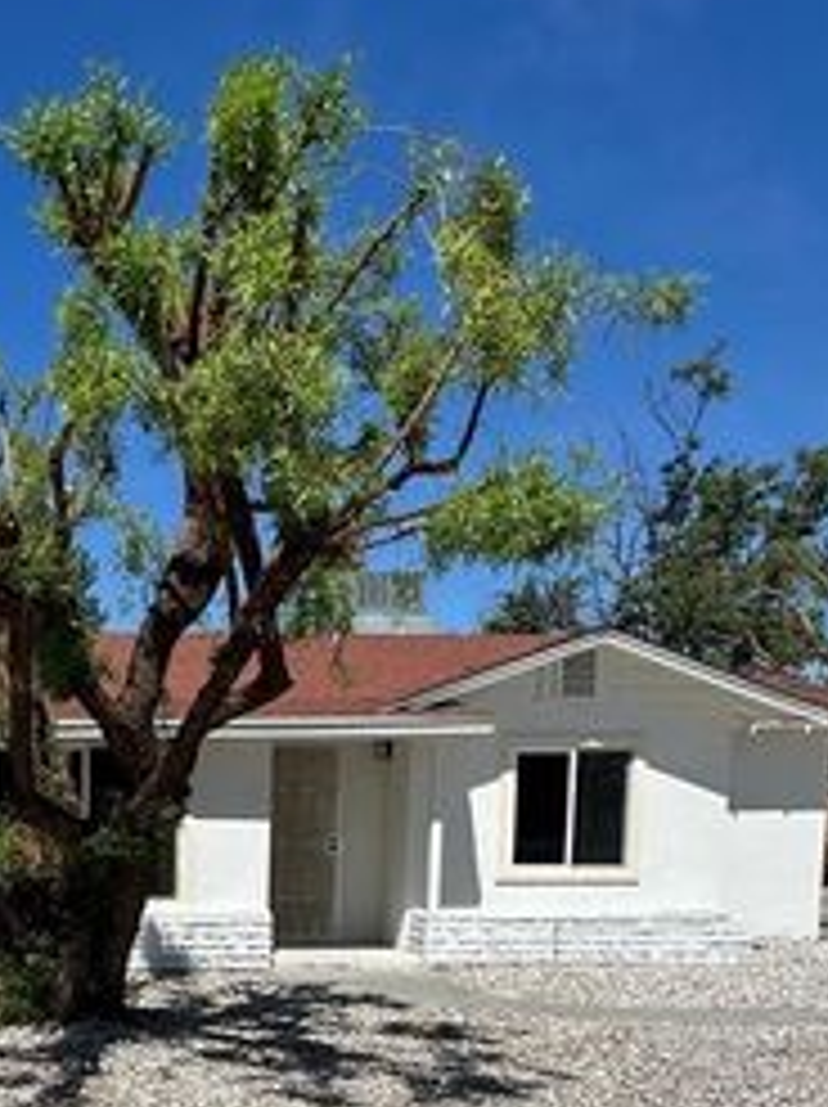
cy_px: 925
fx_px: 1214
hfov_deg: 34.8
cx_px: 36
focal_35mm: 38
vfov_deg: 45.8
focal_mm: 2.22
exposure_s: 1/4292
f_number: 2.2
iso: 50
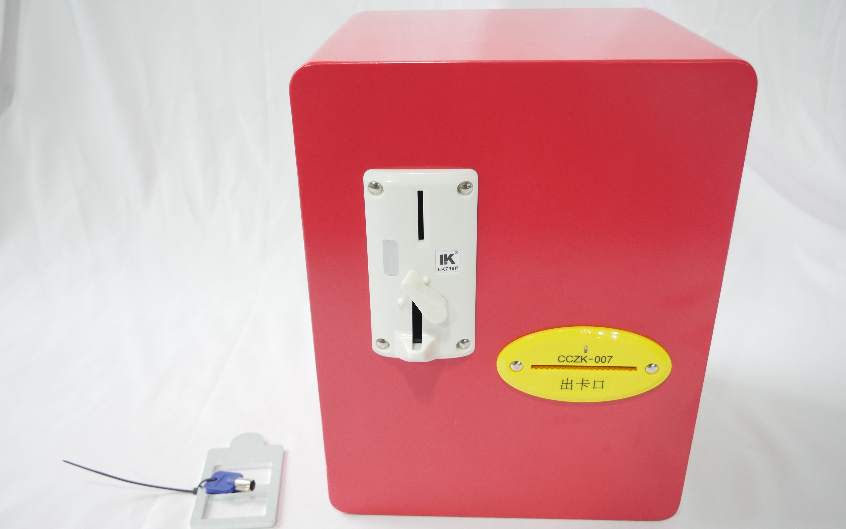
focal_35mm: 32
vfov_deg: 39.4
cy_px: 295
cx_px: 421
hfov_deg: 59.7
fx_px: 738
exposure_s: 1/30
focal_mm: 15
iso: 1000
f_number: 3.7
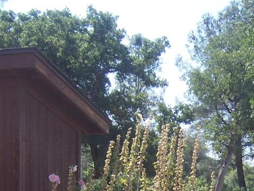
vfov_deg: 15.7
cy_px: 220
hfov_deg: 21.2
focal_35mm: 91
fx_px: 668
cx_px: 217
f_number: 2.8
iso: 80
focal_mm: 6.2
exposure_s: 1/640
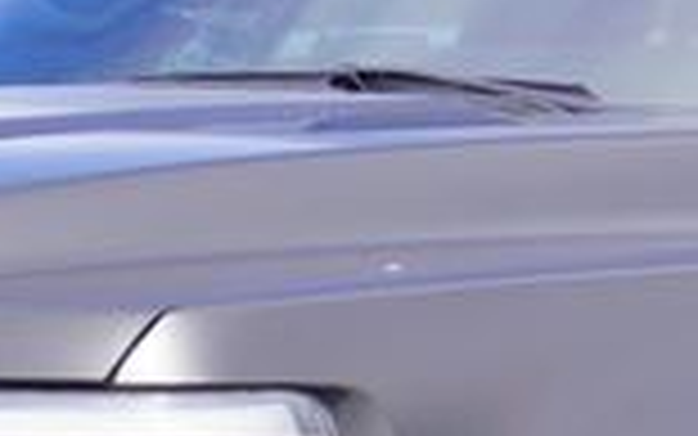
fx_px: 5766
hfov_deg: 6.9
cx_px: 716
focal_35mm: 303
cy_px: 908
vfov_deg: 4.3
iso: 100
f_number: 7.1
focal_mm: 30
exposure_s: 1/100
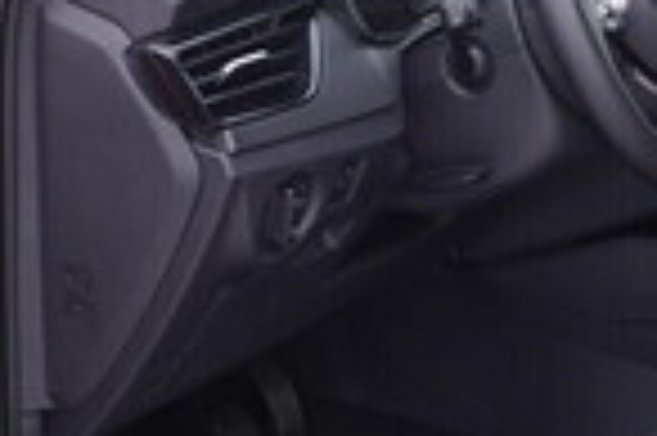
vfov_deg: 10.1
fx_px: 2479
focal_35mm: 136
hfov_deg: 15.1
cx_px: 441
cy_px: 200
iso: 125
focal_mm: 24
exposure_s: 1/40
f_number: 2.8
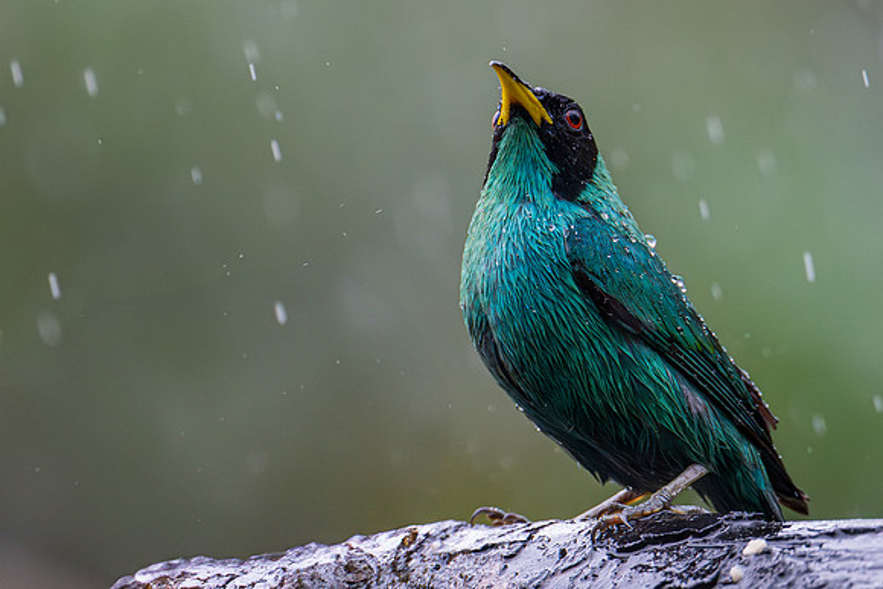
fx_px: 28860
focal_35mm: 1176
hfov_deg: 1.8
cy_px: 189
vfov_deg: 1.2
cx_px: 488
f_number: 6.3
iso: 5600
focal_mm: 560
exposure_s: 1/1000
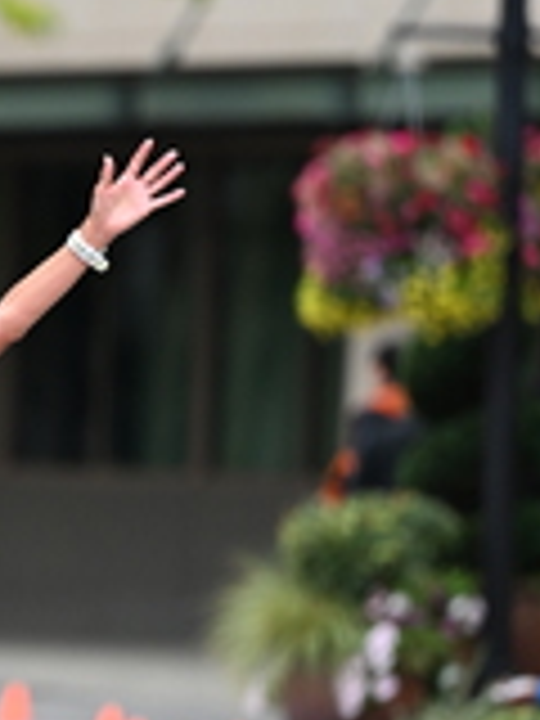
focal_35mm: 613
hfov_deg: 2.4
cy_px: 364
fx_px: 12750
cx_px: -115
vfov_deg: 3.2
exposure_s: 1/2000
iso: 640
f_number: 2.8
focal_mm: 185
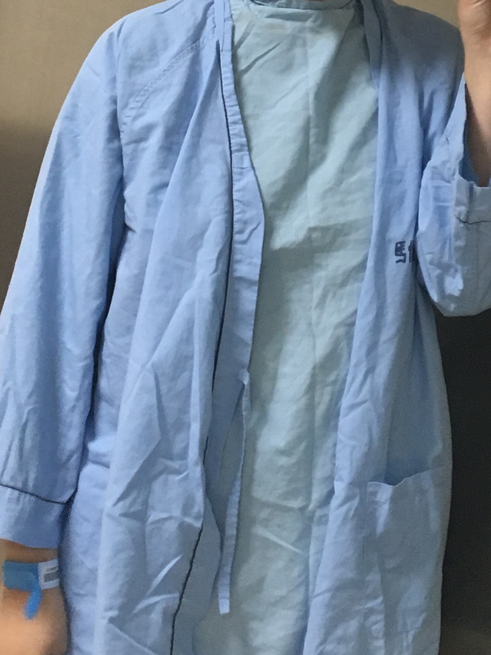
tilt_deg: -0.2
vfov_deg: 20.6
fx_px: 1759
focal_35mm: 93
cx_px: 379
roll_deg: -7.5
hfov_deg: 15.8
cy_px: 61
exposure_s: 1/30
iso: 125
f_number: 2.2
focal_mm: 4.15
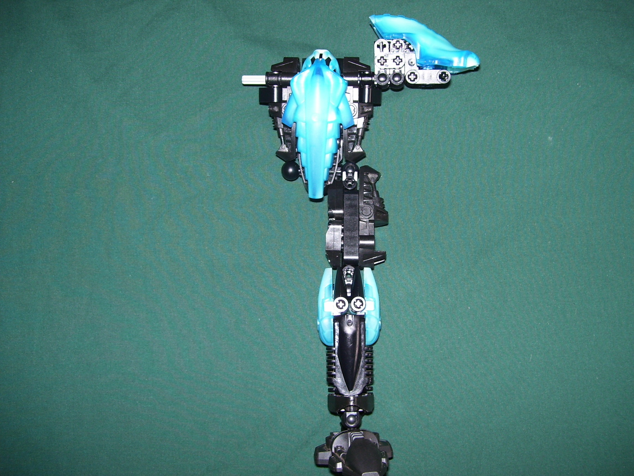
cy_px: 238
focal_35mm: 36
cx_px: 317
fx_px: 659
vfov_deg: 39.7
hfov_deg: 51.4
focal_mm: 6
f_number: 2.7
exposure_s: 1/60
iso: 80
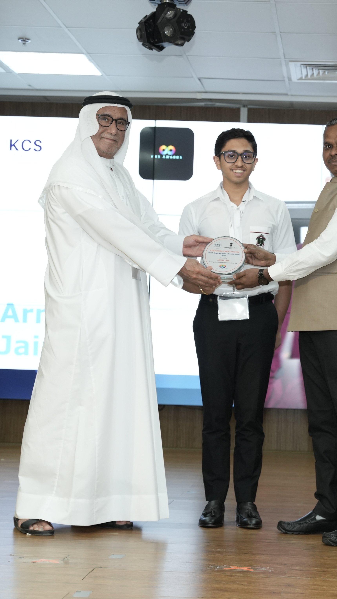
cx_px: 273
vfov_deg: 27.5
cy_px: 299
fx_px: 1225
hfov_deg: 15.6
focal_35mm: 77
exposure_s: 1/125
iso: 1250
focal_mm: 48.7
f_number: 3.5
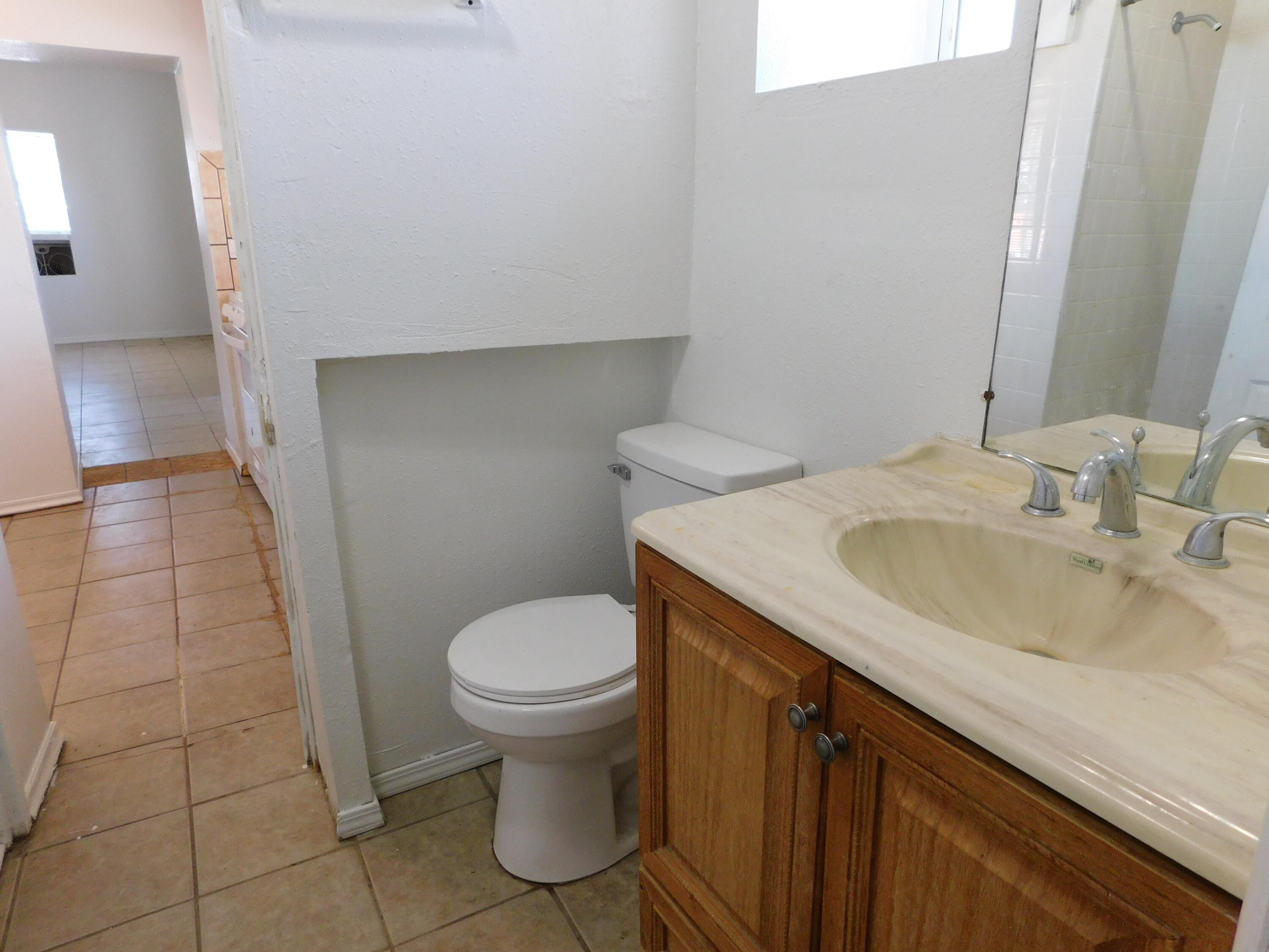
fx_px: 843
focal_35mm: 23
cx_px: 634
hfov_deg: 73.9
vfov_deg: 58.9
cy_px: 476
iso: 220
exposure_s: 1/30
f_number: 3
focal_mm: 4
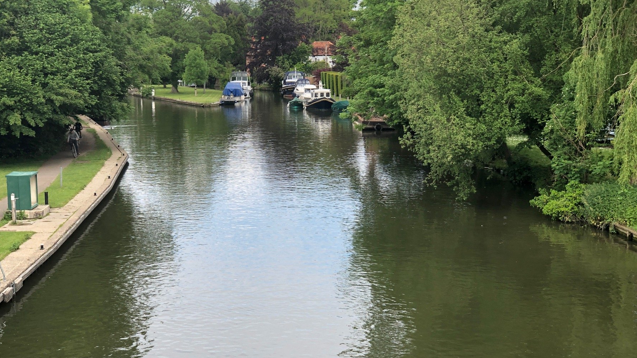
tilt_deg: -8.8
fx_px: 1081
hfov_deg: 32.8
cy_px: 173
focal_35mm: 64
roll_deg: +0.7
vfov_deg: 18.8
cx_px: 287
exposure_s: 1/345
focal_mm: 6
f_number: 2.4
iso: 16
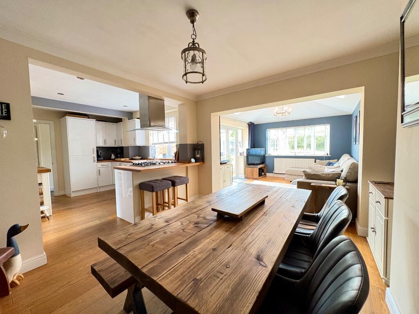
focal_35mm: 14
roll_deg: +1.0
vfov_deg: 85.7
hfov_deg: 102.1
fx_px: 169
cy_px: 157
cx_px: 210
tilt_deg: -2.1
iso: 500
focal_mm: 2.22
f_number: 2.2
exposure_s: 1/50
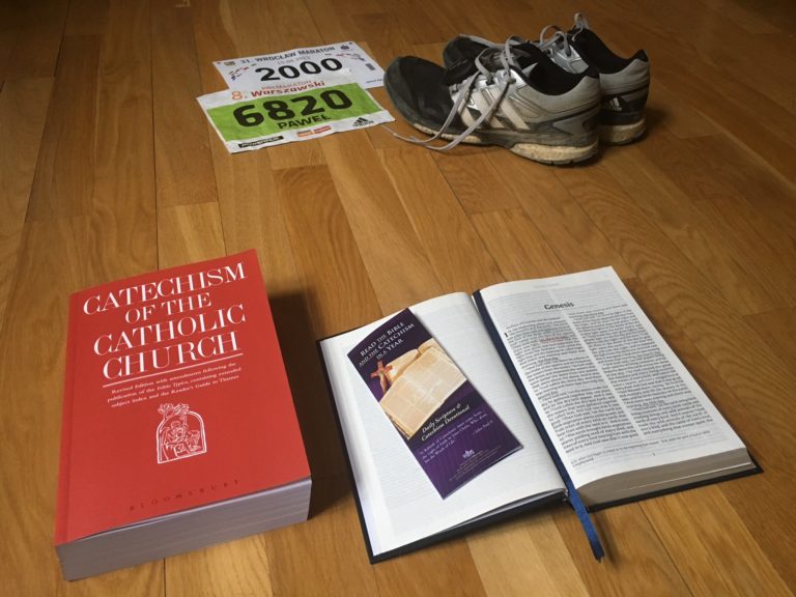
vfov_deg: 48.2
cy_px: 298
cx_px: 398
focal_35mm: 29
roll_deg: -2.0
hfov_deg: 61.7
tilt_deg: -42.0
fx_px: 667
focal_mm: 4.15
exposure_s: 1/33
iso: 160
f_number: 2.2
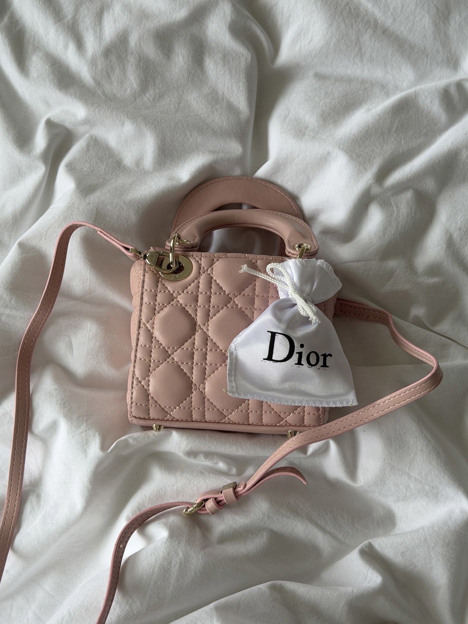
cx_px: 234
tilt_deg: -83.5
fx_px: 865
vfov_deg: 39.7
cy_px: 312
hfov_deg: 30.3
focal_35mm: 48
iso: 50
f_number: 1.78
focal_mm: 6.76
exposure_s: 1/122
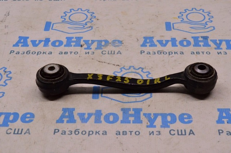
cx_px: 116
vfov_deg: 20.1
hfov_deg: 29.9
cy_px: 76
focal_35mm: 68
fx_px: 433
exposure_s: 1/160
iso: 1600
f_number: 8
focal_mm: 45
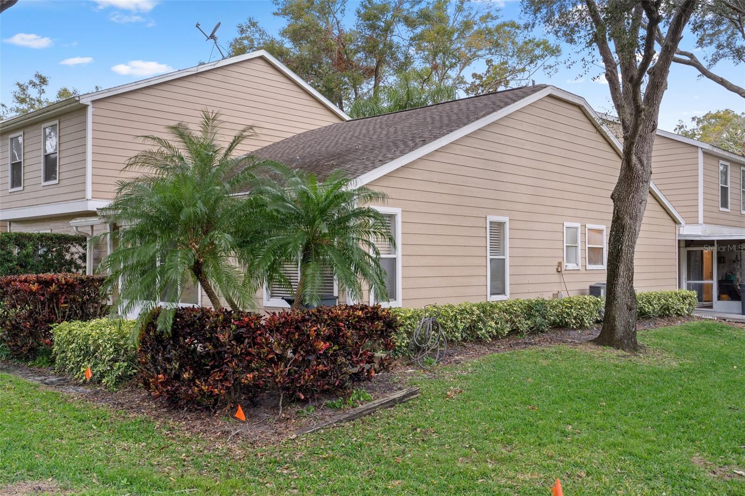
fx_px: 703
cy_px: 248
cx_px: 372
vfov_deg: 38.9
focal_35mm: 34
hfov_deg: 55.8
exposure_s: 1/1.25
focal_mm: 34
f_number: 8
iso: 320
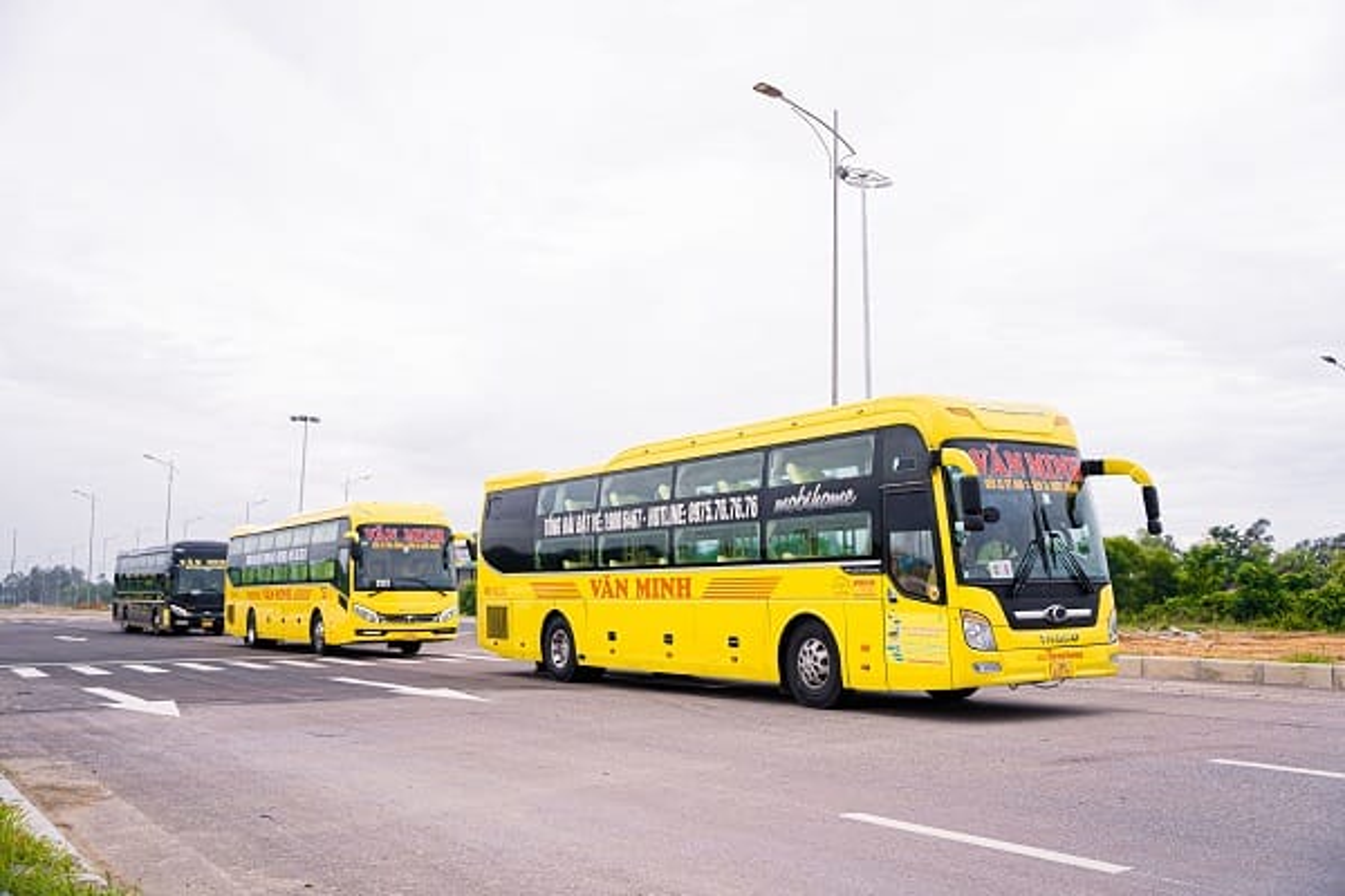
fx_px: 1259
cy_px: 448
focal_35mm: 34
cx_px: 672
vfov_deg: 39.2
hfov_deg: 56.2
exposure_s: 1/3200
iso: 320
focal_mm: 33.7
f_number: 2.8
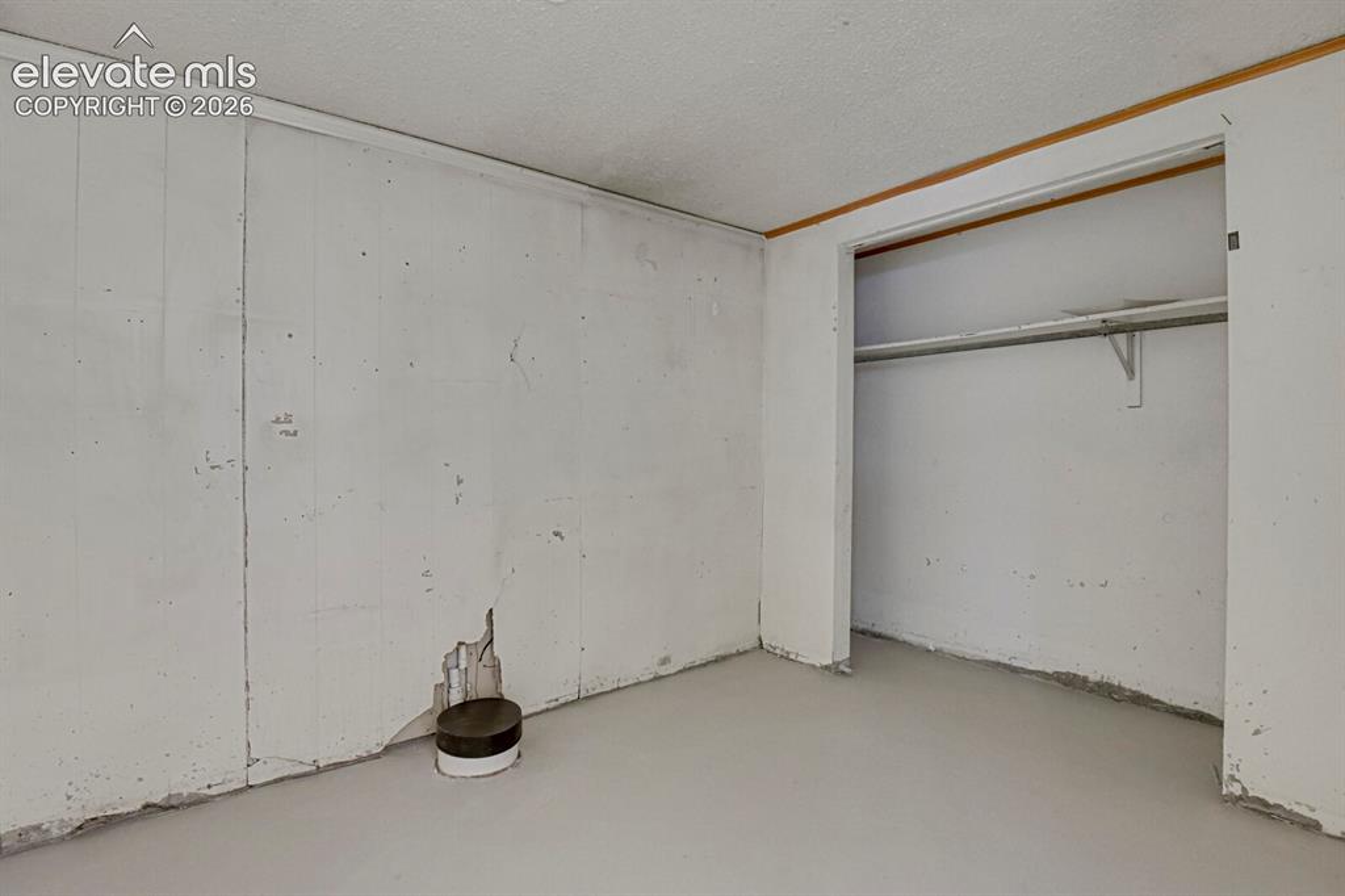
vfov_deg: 70.4
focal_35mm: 17
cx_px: 672
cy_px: 448
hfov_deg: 93.3
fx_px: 635
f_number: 8
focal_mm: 17
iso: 12800
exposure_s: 1/1.25
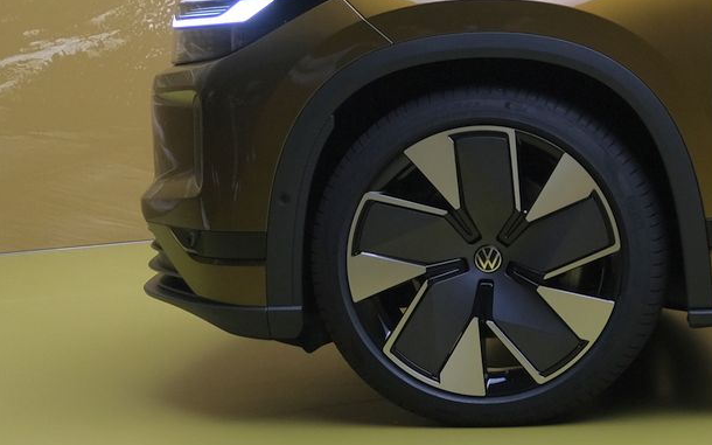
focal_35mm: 117
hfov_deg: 15.9
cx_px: 1164
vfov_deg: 11.2
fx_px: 2270
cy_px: 101
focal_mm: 23.3
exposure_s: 1/100
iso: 640
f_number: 3.2
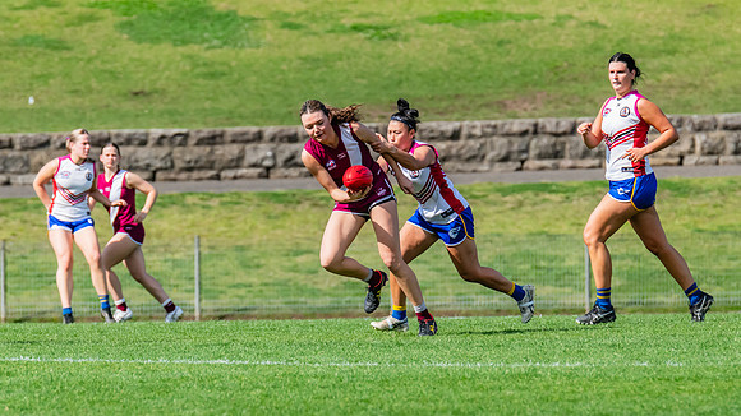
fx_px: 12427
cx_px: 320
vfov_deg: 1.9
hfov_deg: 3.4
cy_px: 245
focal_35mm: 633
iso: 800
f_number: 8
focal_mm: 420
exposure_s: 1/1250
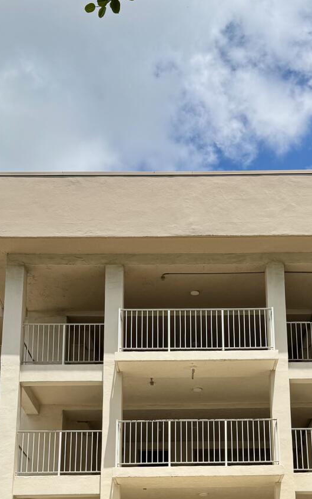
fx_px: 816
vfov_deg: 33.0
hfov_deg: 21.6
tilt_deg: +18.0
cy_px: 399
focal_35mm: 60
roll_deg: +0.9
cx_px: 202
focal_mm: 6.76
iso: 80
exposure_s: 1/6410
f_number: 1.78
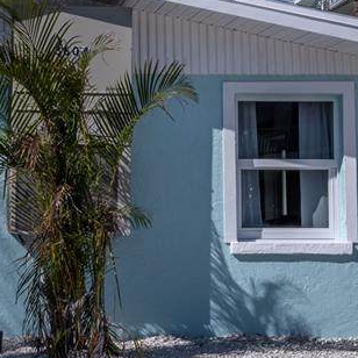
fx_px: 959
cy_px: 151
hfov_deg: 20.6
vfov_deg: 21.1
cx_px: 14
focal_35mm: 82
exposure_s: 1/1000
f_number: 8
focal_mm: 19
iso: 100
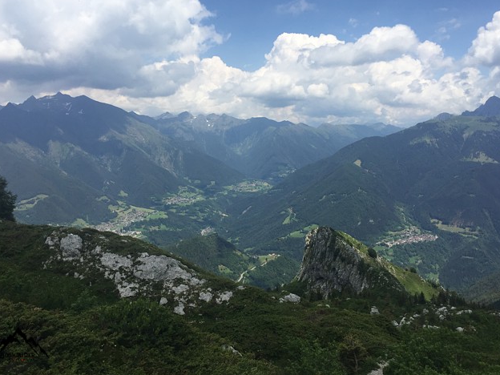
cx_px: 250
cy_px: 181
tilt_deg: -5.9
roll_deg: +1.3
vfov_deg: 45.4
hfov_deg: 58.4
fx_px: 448
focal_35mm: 31
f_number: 2.2
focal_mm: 4.15
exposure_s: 1/2198
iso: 32
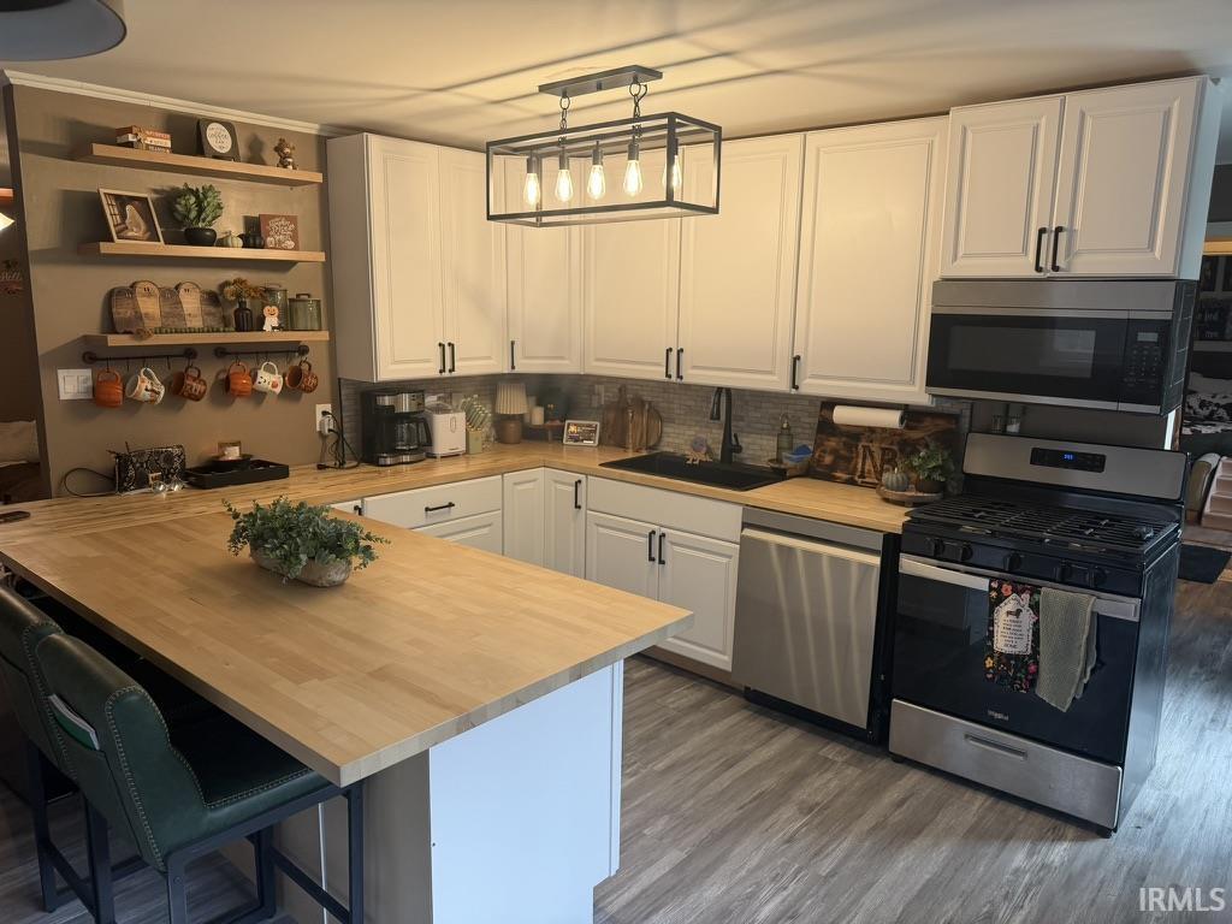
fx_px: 854
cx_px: 616
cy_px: 462
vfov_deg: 56.8
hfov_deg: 71.6
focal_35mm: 24
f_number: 1.78
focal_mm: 6.76
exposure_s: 1/121
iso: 125
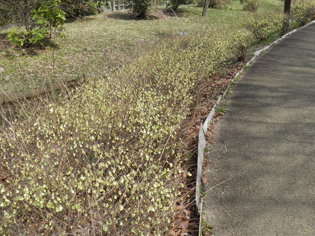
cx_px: 159
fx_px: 364
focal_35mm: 40
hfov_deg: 46.8
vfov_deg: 36.0
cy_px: 117
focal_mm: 7.1
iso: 50
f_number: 5.7
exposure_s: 1/160
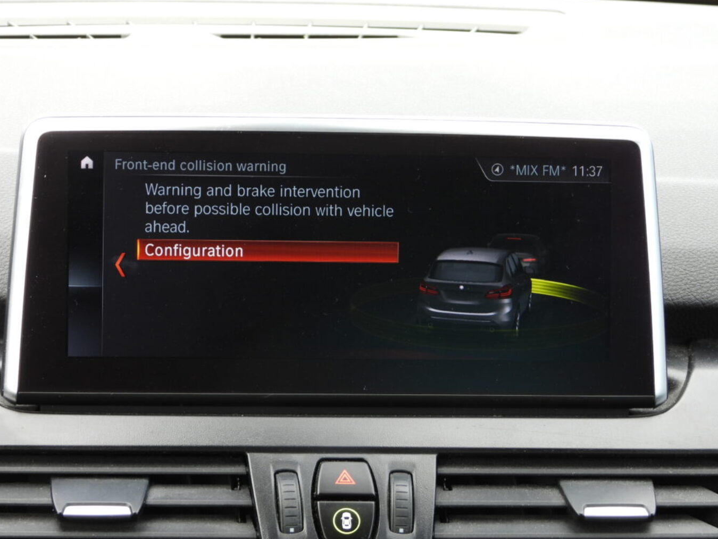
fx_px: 2241
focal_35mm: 108
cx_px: 320
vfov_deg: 13.7
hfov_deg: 18.2
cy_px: 284
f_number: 3.5
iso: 100
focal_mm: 16.3
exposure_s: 1/60
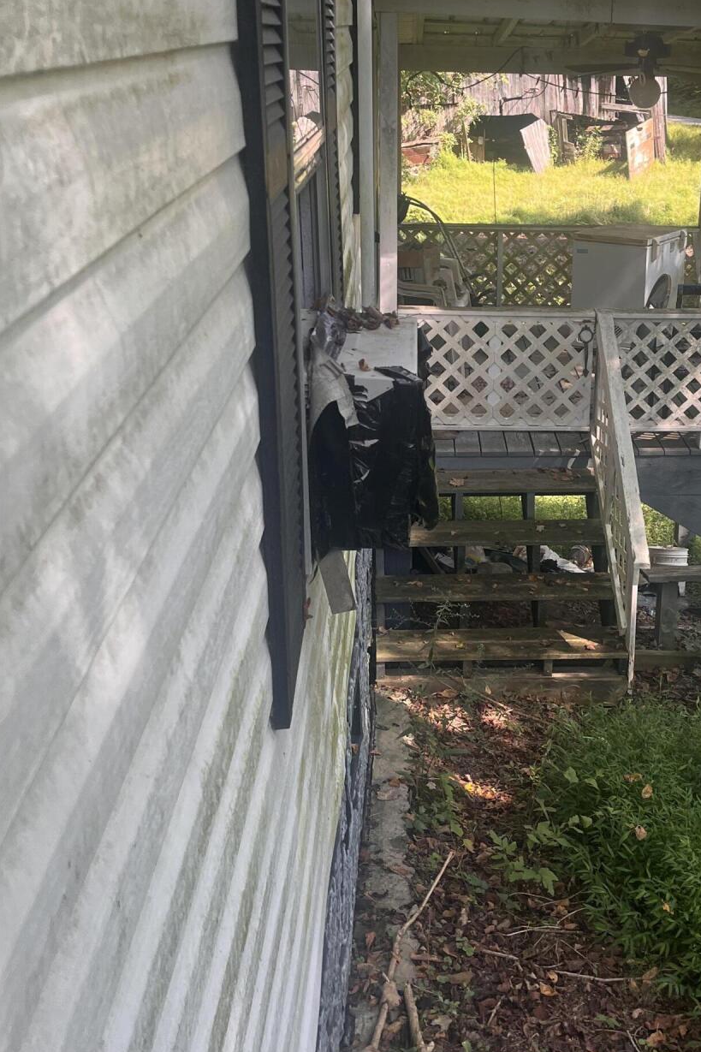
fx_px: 1285
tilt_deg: -17.9
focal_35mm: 44
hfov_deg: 30.0
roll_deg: -0.1
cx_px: 525
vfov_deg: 44.2
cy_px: 396
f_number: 1.6
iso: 50
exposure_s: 1/325
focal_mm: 5.1
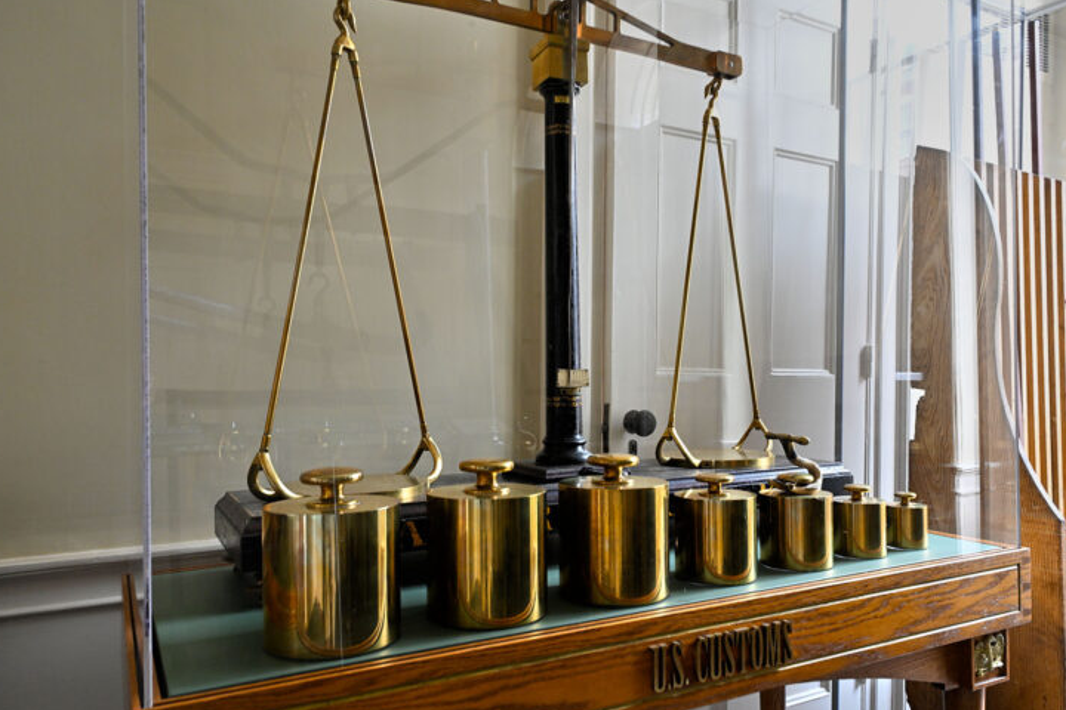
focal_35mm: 28
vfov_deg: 46.4
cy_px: 378
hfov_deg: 65.4
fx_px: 829
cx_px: 565
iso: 1800
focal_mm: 26
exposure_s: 1/5
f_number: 11
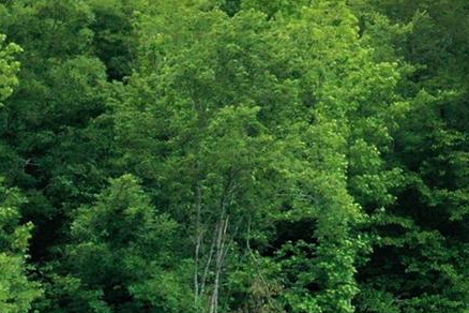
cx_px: 987
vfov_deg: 10.2
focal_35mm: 131
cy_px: -110
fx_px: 1707
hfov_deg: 13.2
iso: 100
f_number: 5.6
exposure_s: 1/800
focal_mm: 10.26
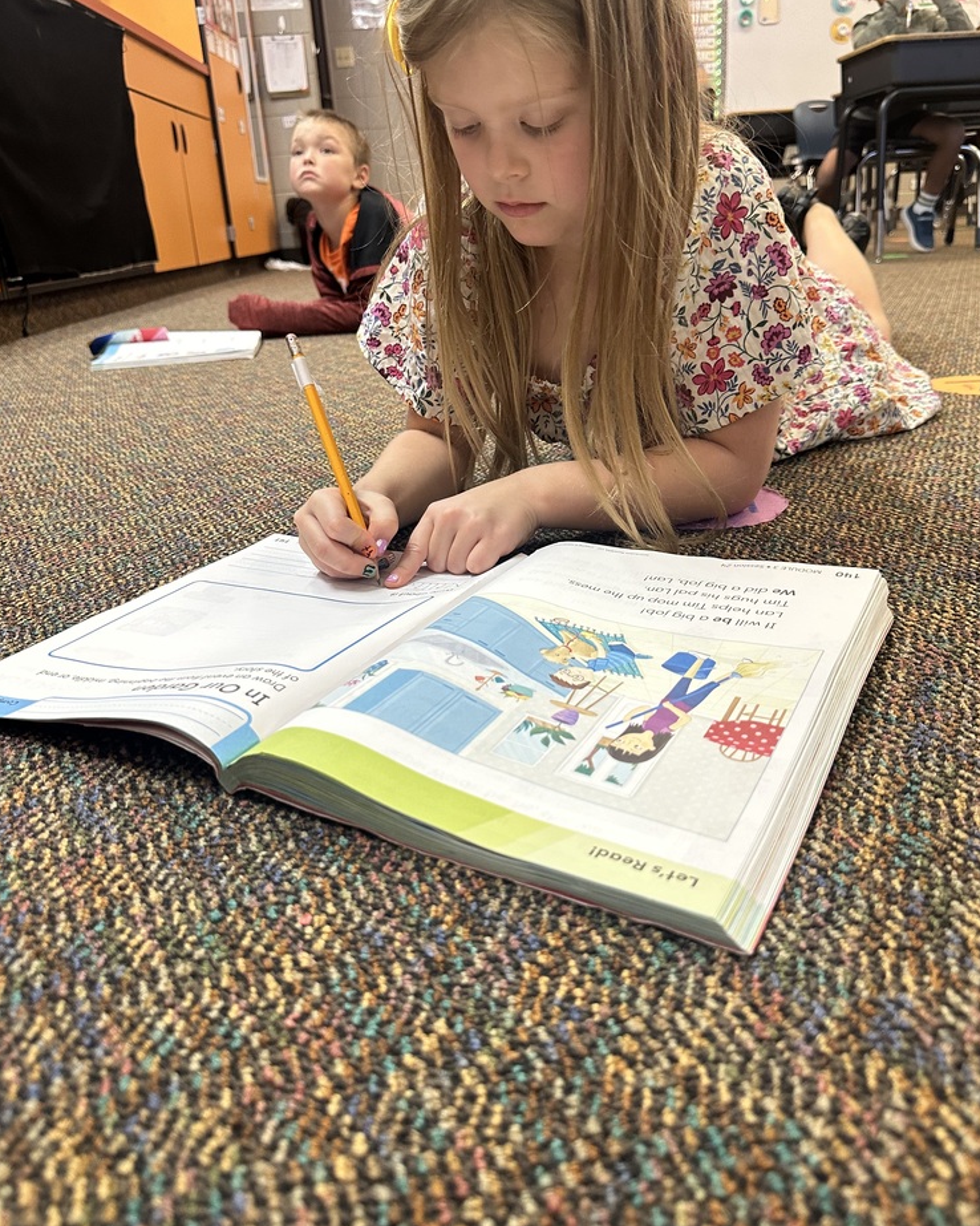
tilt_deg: -19.0
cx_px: 509
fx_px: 943
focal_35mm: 26
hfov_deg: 54.9
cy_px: 571
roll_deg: +2.0
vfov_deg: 66.0
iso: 250
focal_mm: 6.86
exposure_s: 1/60
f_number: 1.78
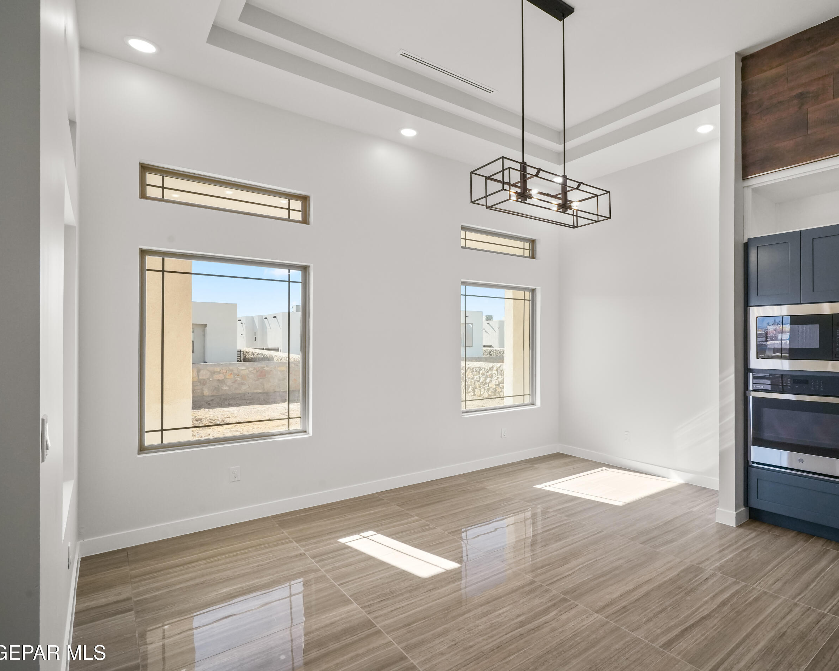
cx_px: 521
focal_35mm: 19
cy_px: 331
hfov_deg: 81.8
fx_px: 472
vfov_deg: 70.9
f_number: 11
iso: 1250
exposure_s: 1/50
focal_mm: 16
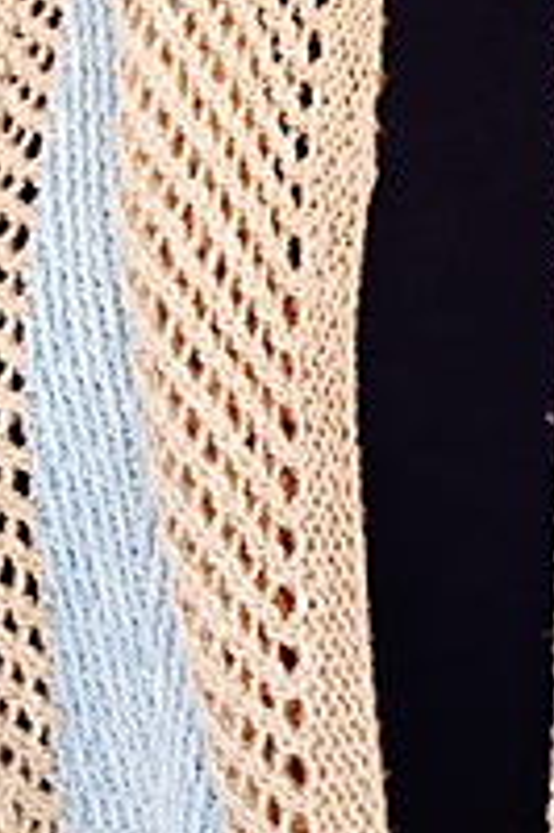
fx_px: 2543
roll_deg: +0.6
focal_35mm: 110
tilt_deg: -9.8
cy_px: 441
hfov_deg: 12.4
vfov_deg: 18.6
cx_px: 442
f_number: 2.4
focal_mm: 4.12
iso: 50
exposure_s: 1/144
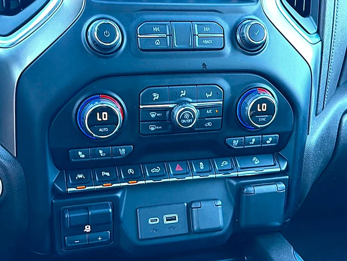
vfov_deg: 37.7
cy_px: 130
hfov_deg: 49.0
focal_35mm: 38
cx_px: 174
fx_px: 381
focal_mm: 6.76
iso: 160
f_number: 1.78
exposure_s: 1/64
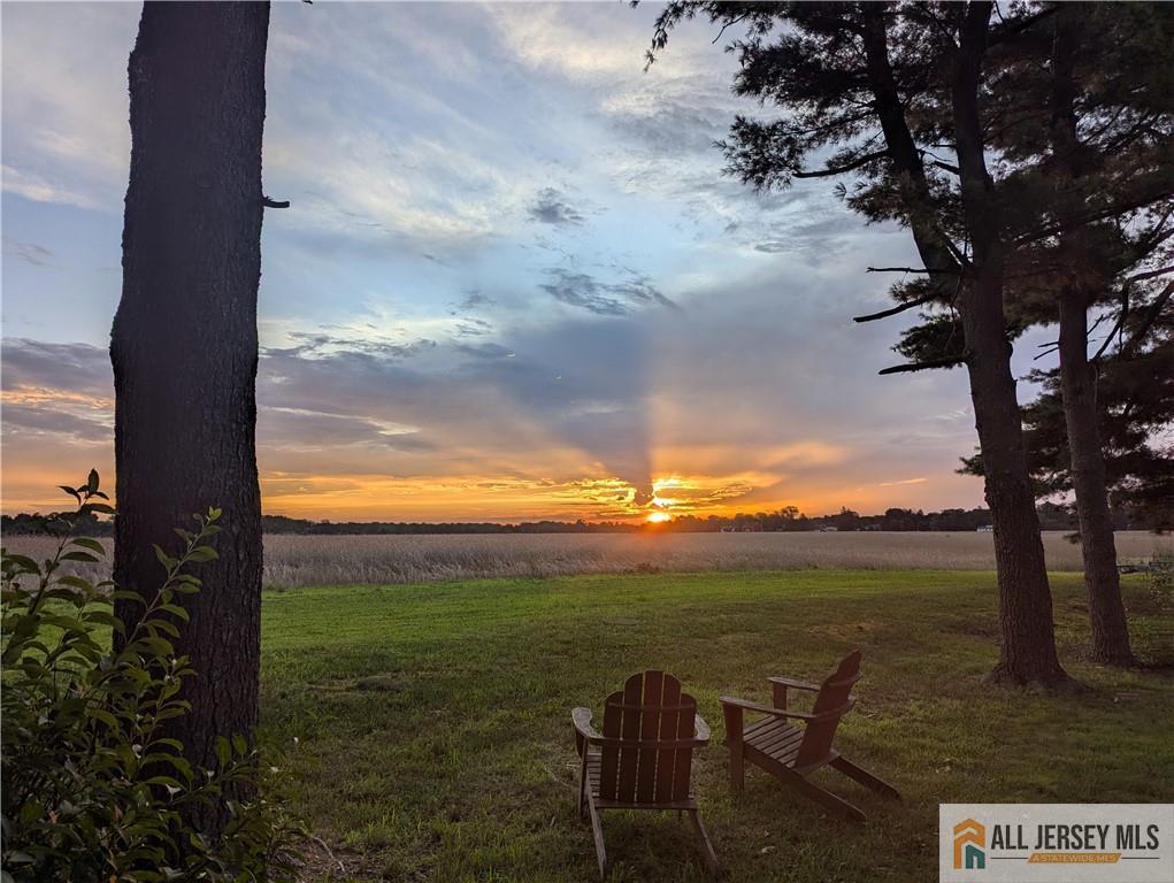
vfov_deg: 56.9
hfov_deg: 71.5
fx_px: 815
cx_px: 587
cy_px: 442
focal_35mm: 24
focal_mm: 6.81
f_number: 1.85
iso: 46
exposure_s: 1/690
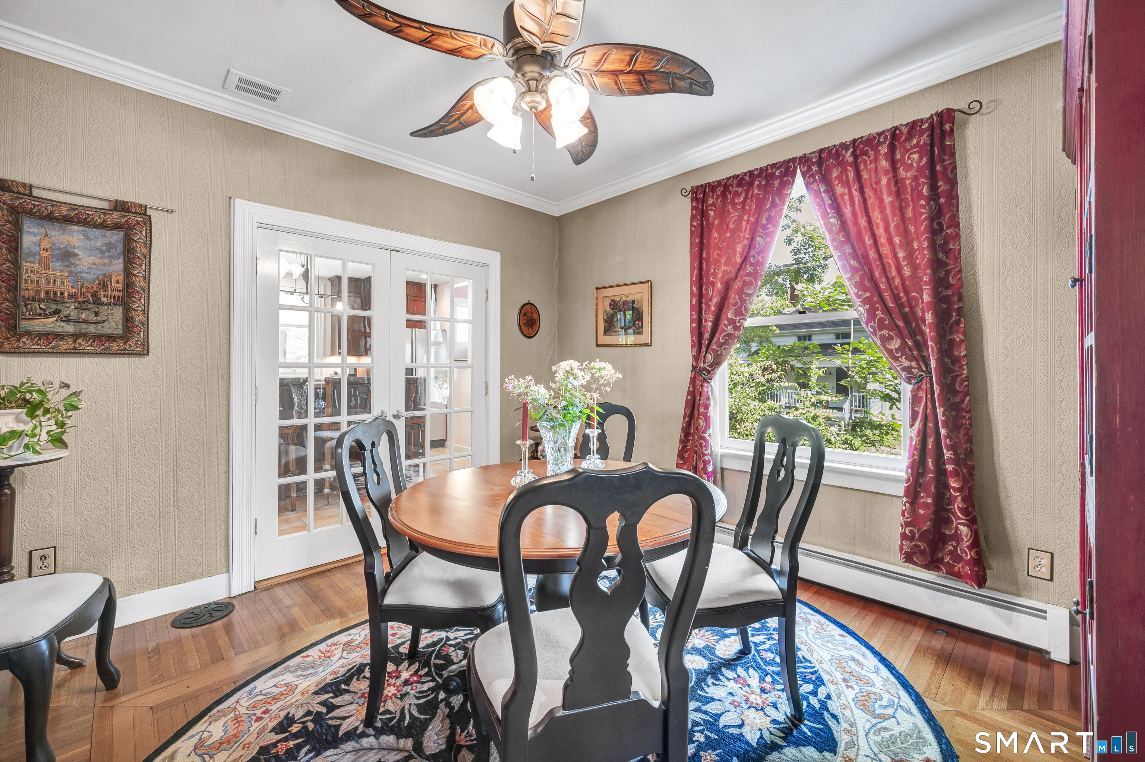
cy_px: 381
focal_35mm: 14
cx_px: 572
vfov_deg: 81.1
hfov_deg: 104.3
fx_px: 445
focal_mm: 14
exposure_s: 1/10
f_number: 7.1
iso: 320
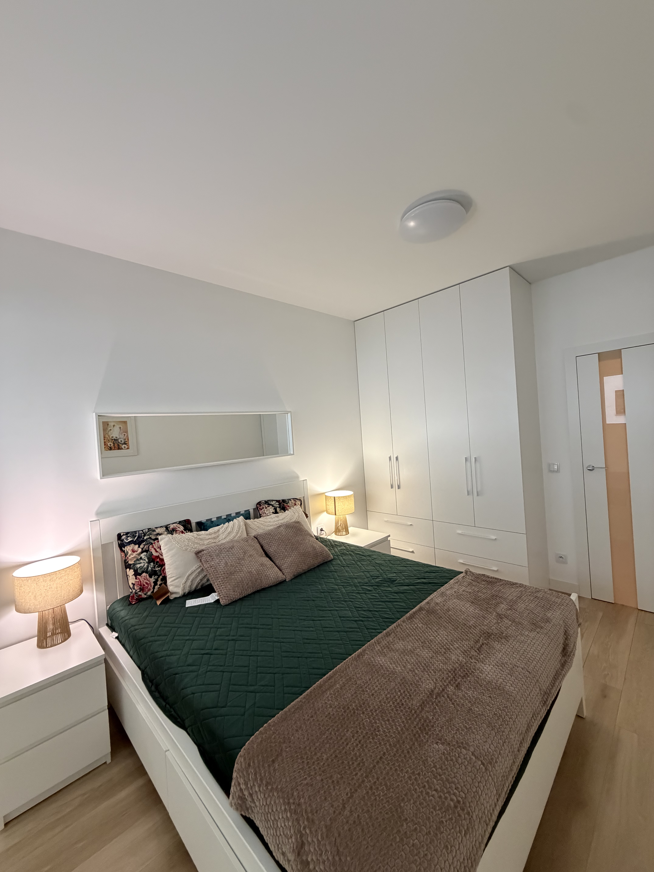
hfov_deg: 85.7
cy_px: 436
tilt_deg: +0.0
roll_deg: +3.7
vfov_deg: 102.1
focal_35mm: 14
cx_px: 327
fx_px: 353
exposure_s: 1/50
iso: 800
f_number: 2.2
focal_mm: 2.22
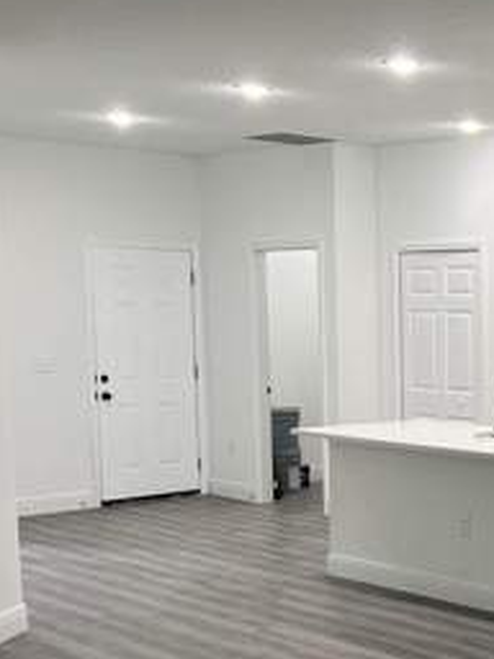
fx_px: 1237
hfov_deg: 21.4
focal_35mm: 65
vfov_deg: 29.3
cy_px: 499
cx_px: 551
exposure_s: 1/60
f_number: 1.5
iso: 80
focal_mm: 5.7
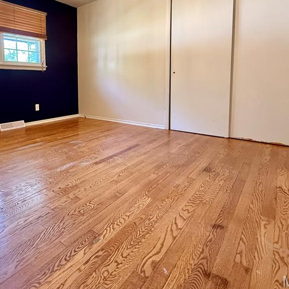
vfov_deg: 67.9
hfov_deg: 65.8
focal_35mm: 22
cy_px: 99
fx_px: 208
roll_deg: +0.7
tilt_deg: -4.2
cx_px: 76
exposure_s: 1/60
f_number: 2.2
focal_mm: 2.22
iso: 500
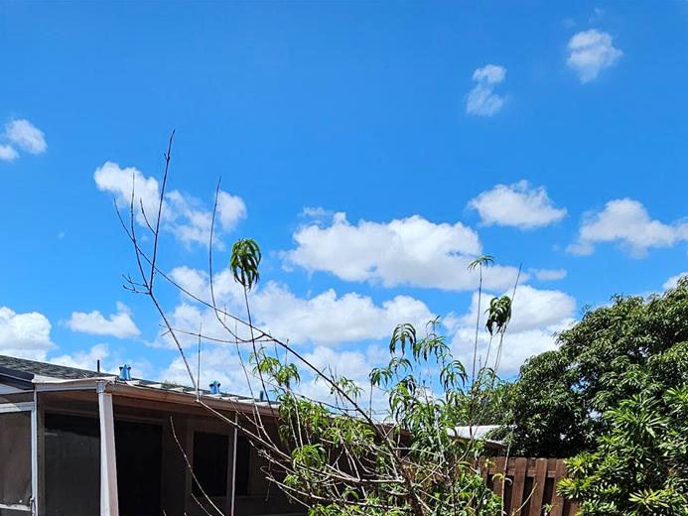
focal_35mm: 30
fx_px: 596
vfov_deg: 37.5
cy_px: 593
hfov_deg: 56.5
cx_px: 159
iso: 50
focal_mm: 2.2
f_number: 2.2
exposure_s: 1/2346
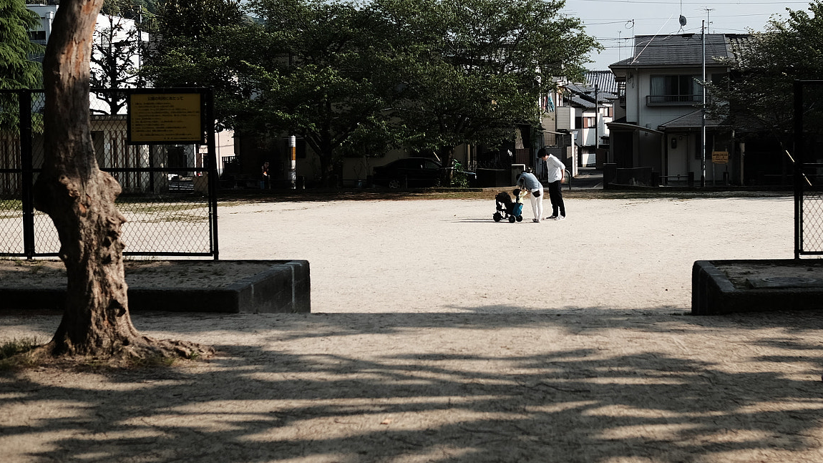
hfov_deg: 40.2
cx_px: 524
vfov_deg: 23.5
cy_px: 202
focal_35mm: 51
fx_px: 1113
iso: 200
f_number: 2.5
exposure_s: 1/1600
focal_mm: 23
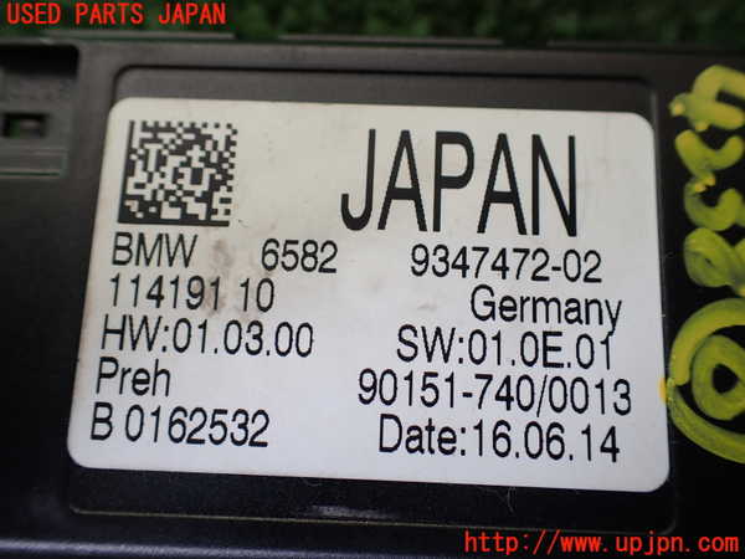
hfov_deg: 60.0
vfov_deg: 46.8
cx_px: 372
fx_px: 646
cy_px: 280
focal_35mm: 30
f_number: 2.3
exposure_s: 1/125
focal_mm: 5.4
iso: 125
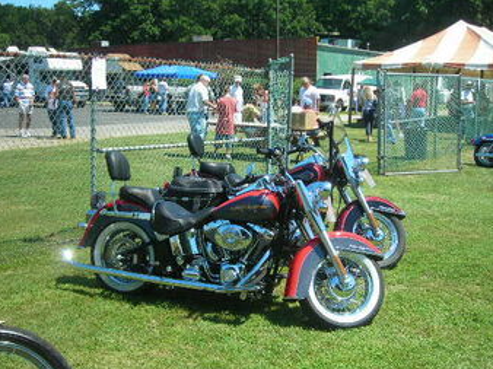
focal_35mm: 45
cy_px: 194
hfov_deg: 42.1
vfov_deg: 32.1
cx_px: 236
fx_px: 640
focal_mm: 6.3
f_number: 3.2
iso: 50
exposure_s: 1/343
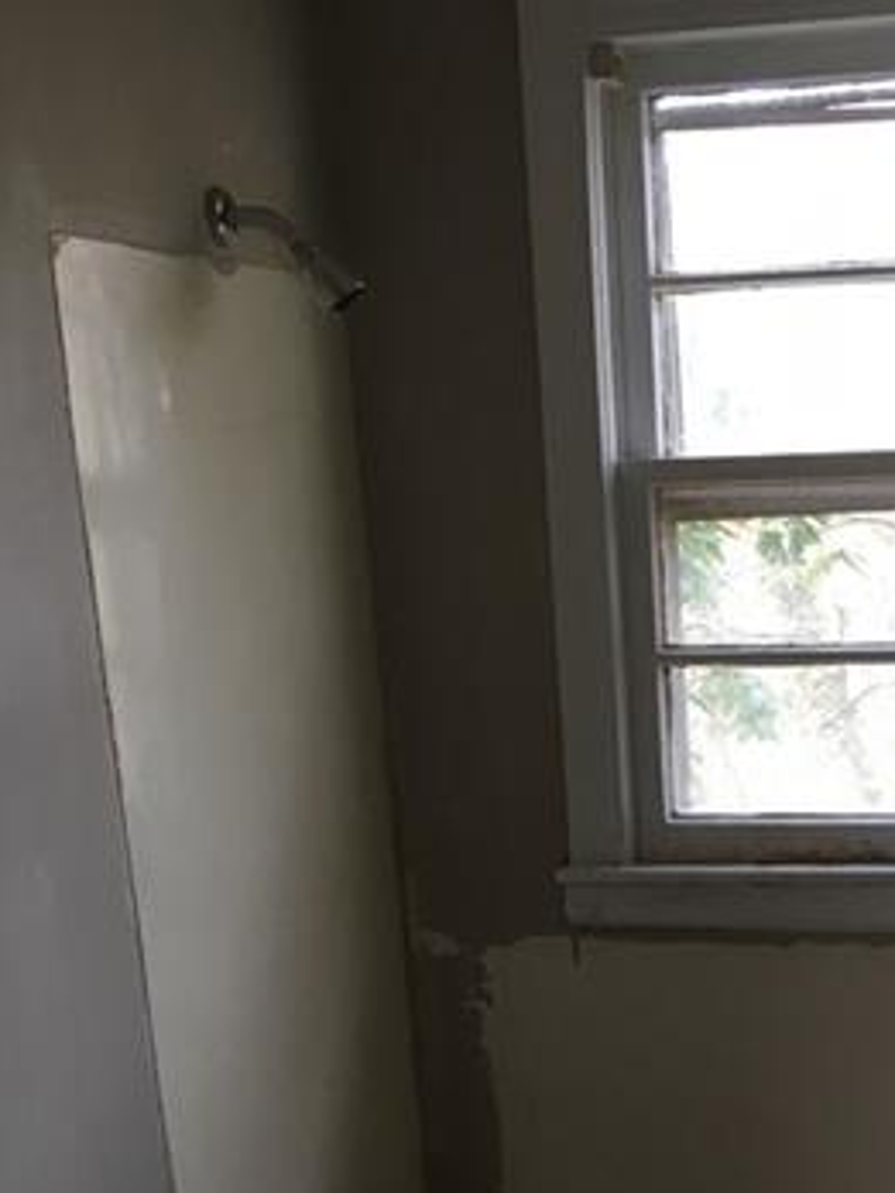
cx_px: 761
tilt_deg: -17.9
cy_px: 1207
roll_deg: +1.8
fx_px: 2206
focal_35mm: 64
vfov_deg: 28.3
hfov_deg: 22.5
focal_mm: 4.15
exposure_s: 1/30
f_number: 2.2
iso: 50
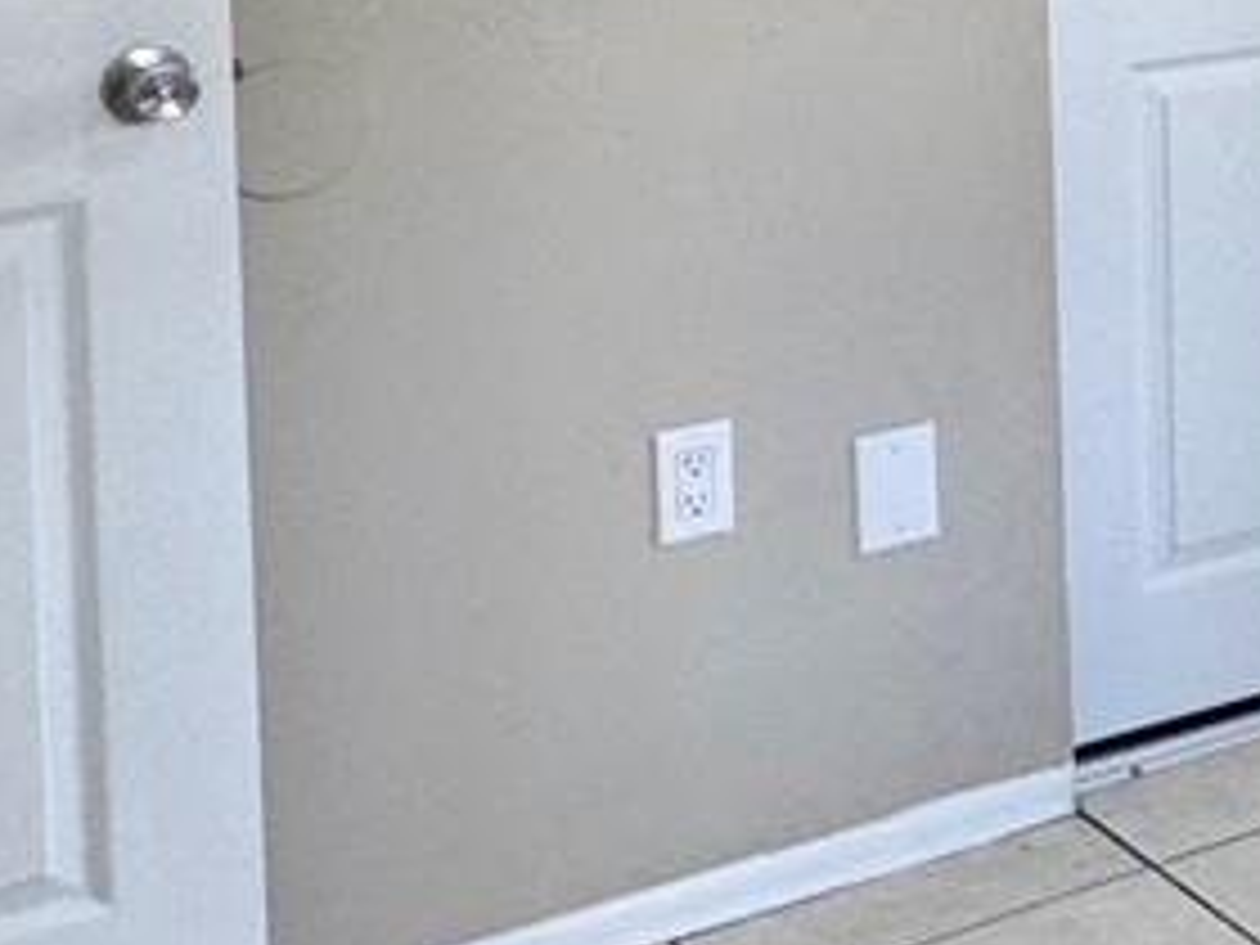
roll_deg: +0.3
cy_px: -374
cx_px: 2259
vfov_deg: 17.1
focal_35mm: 80
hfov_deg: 18.9
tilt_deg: -1.4
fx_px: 2912
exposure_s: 1/120
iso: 160
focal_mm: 2.22
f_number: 2.2
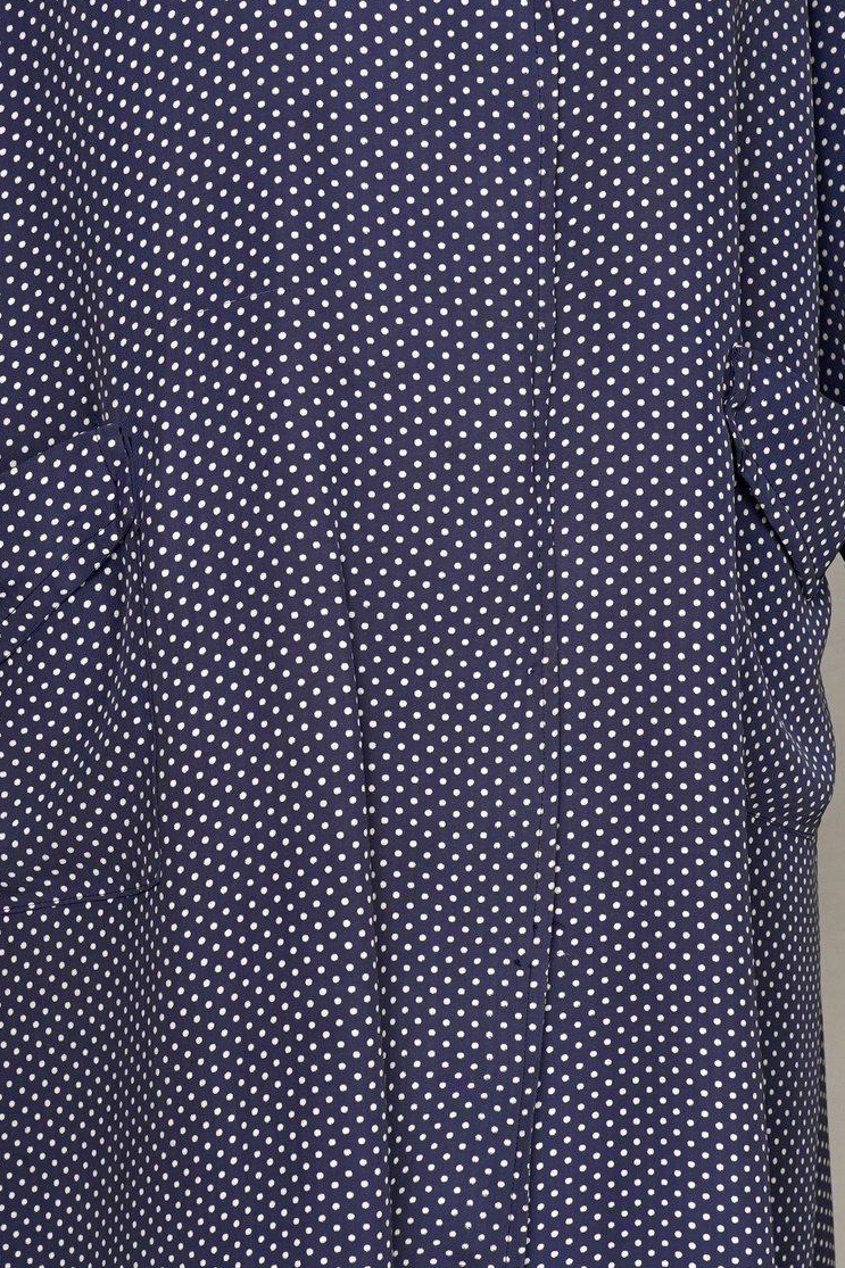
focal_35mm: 124
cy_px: 631
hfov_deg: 11.1
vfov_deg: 16.5
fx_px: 4367
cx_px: 389
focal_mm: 32
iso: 200
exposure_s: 1/20
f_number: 5.6
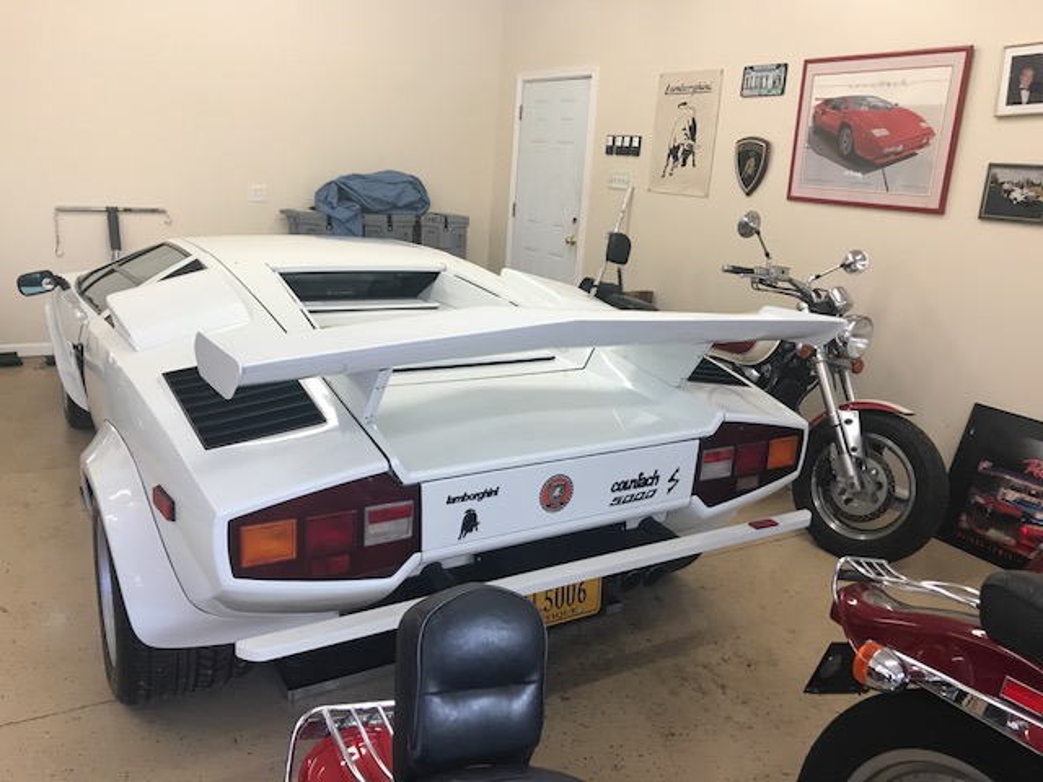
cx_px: 522
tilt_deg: -14.5
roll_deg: -4.0
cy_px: 391
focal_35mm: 28
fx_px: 844
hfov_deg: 63.4
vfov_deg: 49.7
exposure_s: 1/40
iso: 32
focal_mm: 3.99
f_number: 1.8
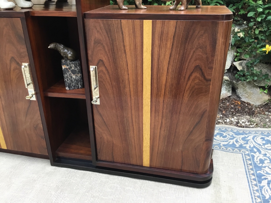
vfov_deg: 45.4
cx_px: 136
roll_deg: -0.8
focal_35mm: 31
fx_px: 243
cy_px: 102
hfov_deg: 58.4
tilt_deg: -24.2
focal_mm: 3.3
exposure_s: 1/33
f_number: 2.4
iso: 25
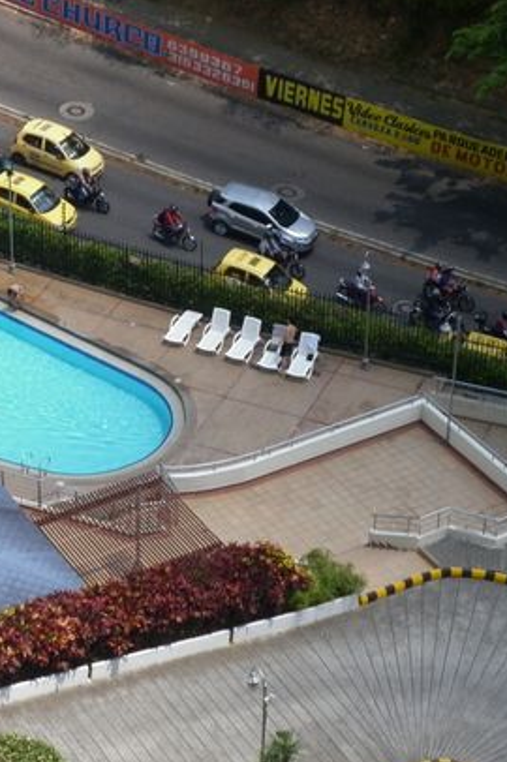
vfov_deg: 19.3
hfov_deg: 12.8
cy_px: 345
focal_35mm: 106
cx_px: 42
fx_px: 2243
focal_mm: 11.1
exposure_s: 1/640
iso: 80
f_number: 4.4
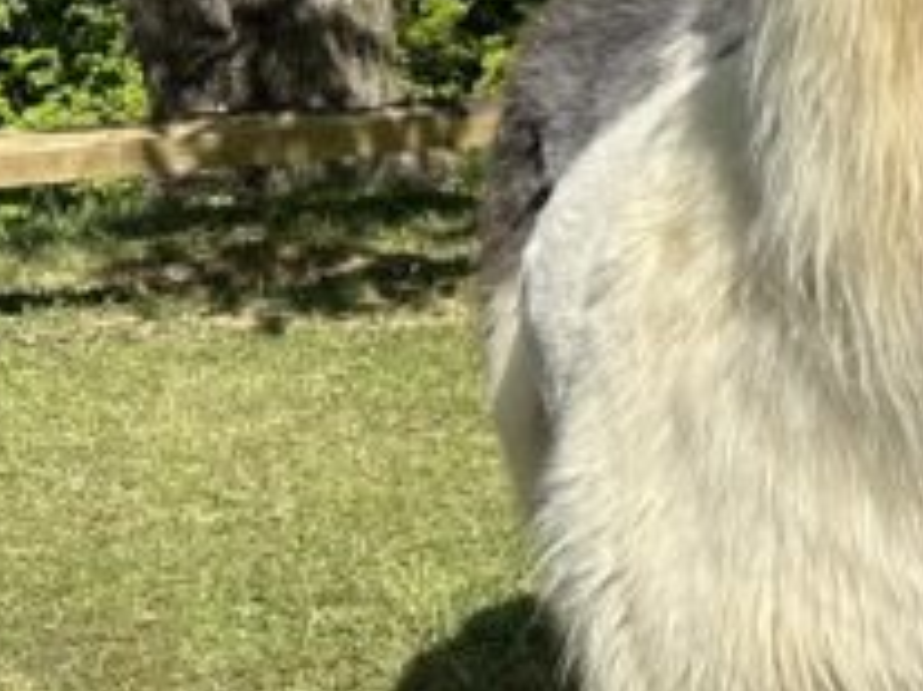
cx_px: 1784
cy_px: 201
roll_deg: +1.2
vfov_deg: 12.4
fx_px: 3171
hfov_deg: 14.2
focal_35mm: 119
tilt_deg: -9.5
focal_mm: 6.86
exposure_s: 1/3356
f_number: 1.78
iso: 80
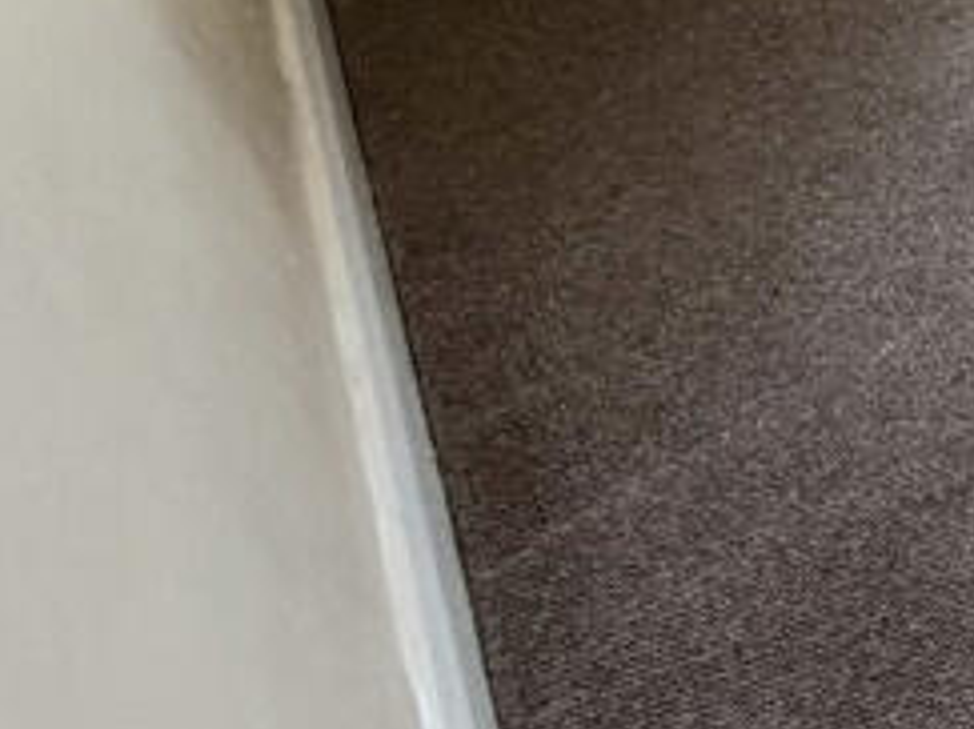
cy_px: -457
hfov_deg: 19.6
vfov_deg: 20.2
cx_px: 1912
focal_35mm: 59
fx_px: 1659
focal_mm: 2.22
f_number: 2.2
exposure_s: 1/100
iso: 160
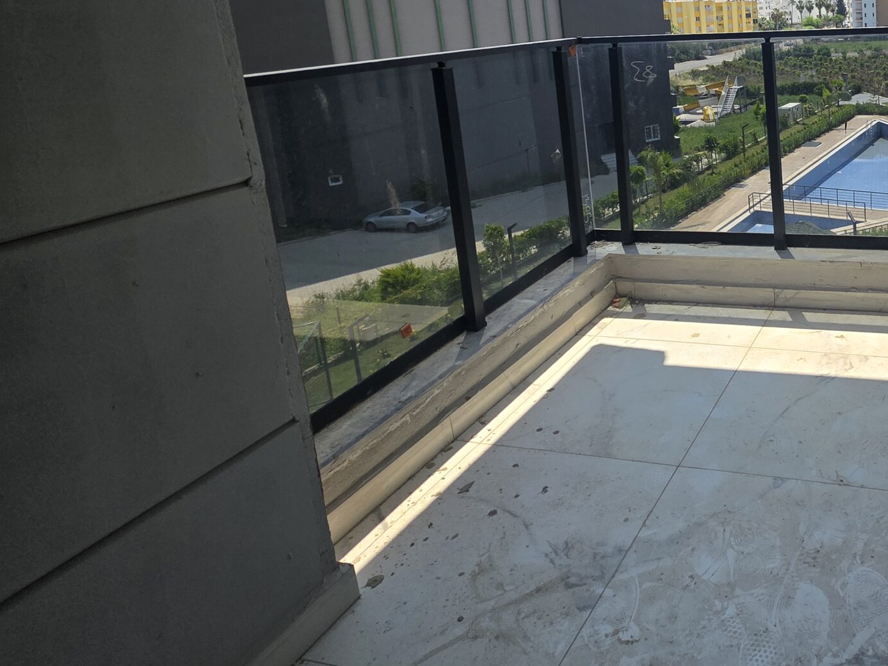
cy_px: 103
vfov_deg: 51.9
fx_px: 616
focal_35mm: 24
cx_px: 815
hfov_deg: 59.7
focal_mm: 2.2
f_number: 1.9
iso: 40
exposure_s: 1/1859
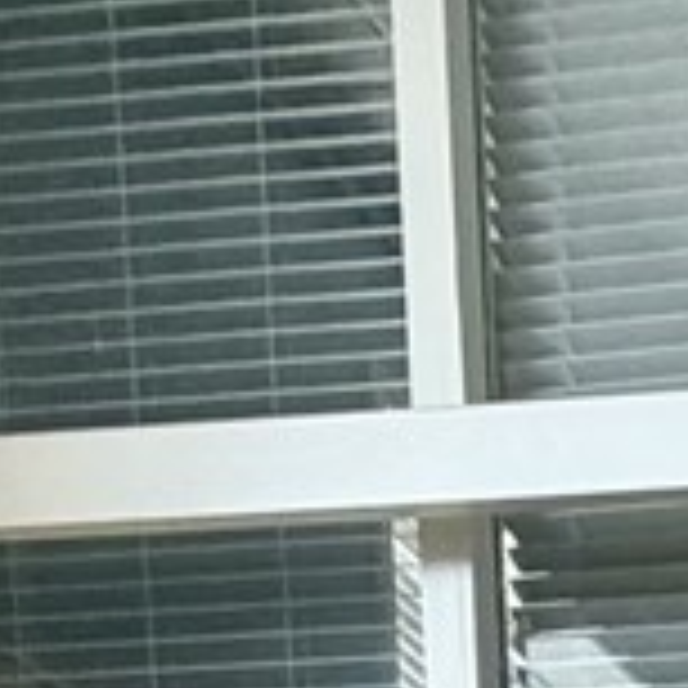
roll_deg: -0.7
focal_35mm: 124
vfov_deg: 8.9
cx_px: 1565
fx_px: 2788
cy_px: 2491
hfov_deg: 11.8
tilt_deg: -8.6
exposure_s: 1/60
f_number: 2.2
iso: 320
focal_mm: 2.22
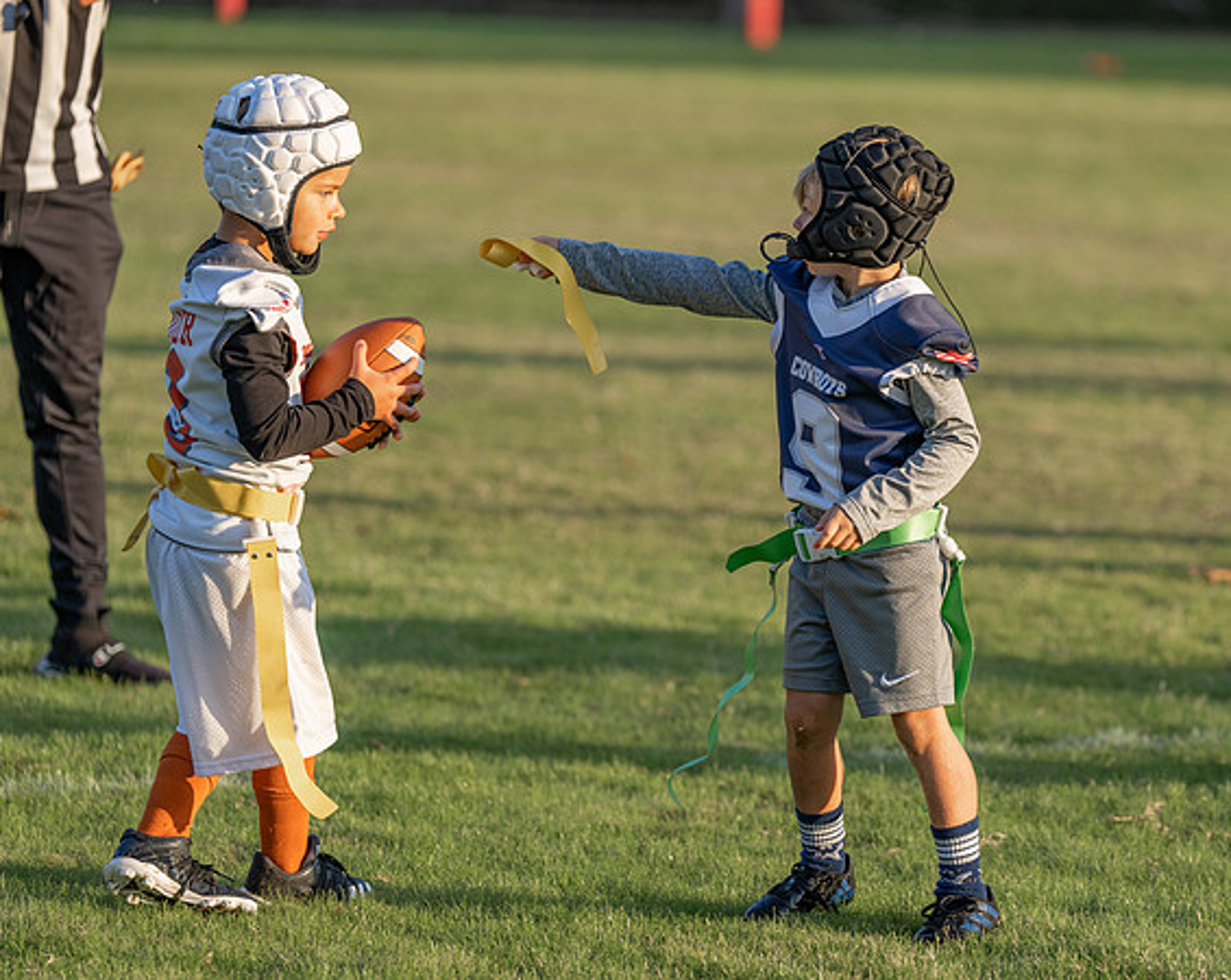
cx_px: 839
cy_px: 503
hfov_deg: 10.1
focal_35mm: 191
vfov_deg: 8.1
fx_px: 6943
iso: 125
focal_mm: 144
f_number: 2.8
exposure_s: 1/1000
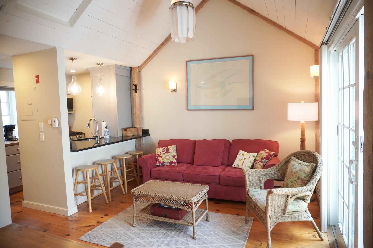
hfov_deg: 73.7
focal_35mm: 24
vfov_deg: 53.1
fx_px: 249
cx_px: 186
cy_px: 124
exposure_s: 1/30
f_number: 3.5
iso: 400
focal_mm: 16
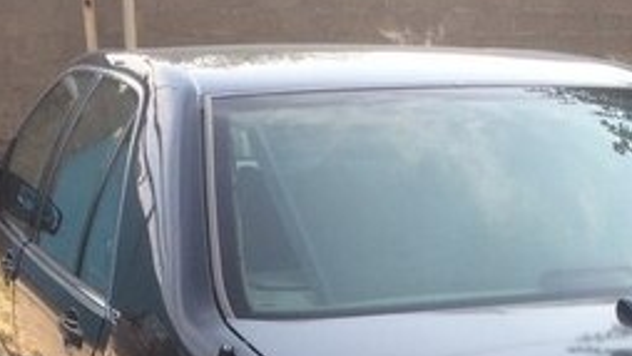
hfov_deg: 25.6
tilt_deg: -22.7
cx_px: 460
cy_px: 584
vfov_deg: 13.6
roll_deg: -1.5
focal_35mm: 82
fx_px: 1374
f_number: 2.2
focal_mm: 4.15
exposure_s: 1/419
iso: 32
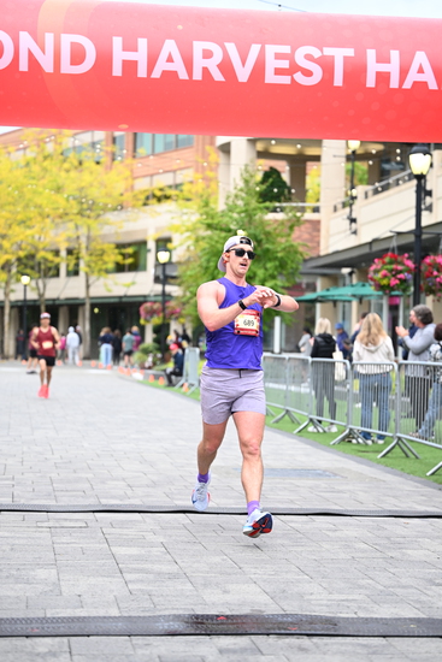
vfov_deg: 26.0
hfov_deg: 17.5
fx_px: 1435
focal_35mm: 78
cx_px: 221
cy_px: 331
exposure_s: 1/1600
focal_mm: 78
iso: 1250
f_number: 2.8
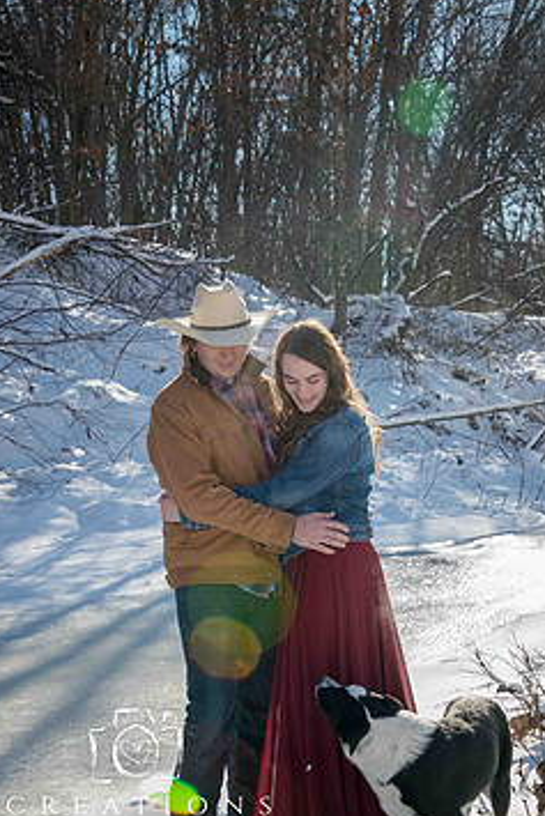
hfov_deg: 18.0
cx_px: 285
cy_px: 483
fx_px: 1724
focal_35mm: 76
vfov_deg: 26.6
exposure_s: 1/320
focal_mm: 60
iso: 800
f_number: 14
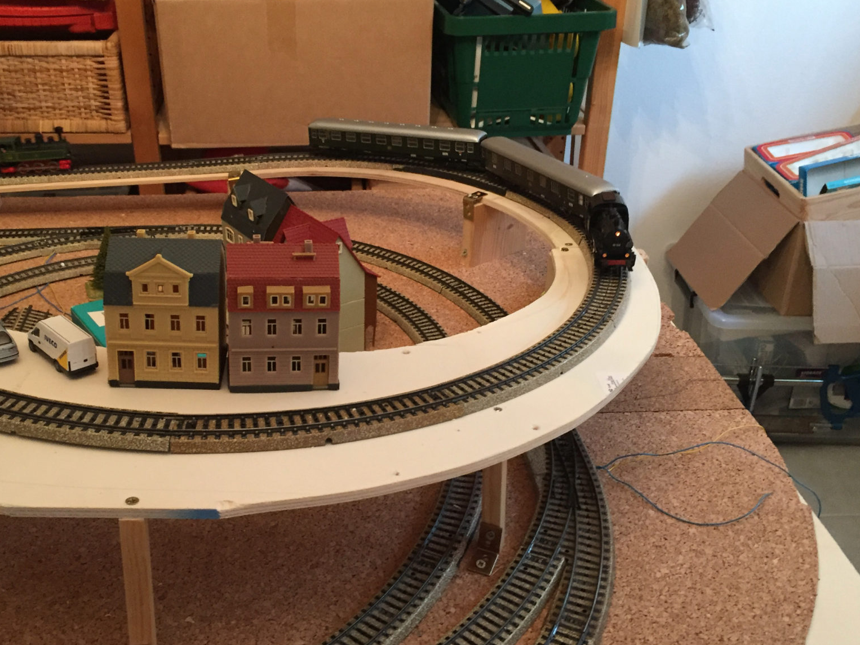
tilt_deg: -29.1
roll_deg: -1.1
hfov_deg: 48.8
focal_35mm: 38
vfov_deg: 37.7
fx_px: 944
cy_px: 348
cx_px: 362
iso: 250
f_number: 2.2
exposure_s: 1/33
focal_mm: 4.15
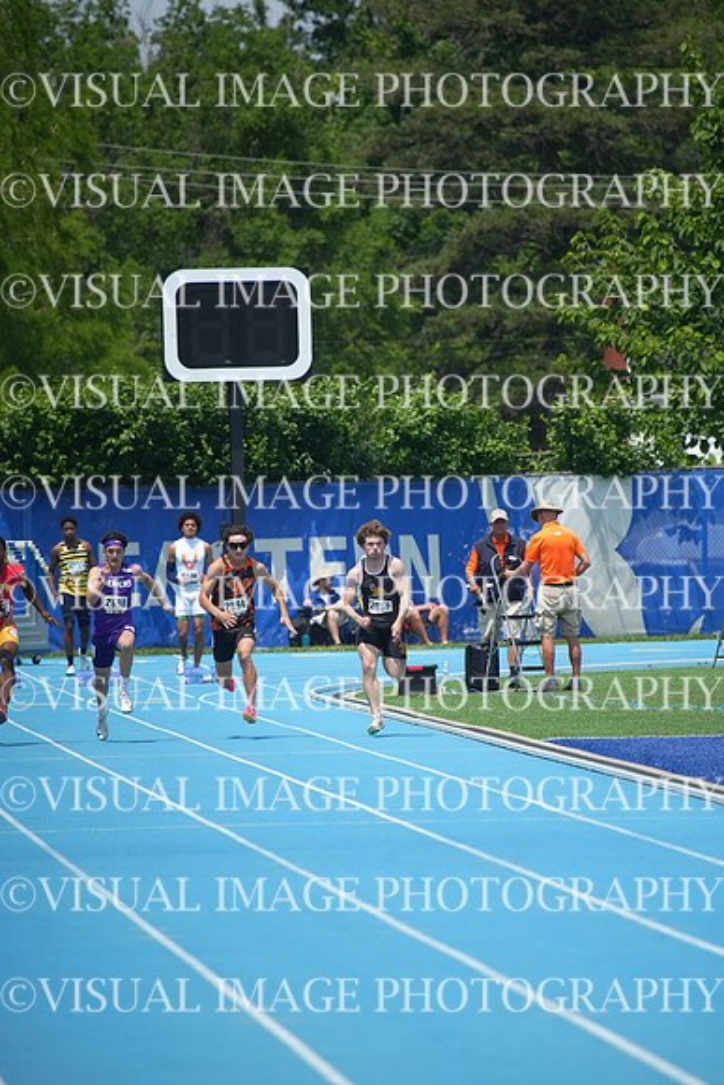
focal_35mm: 400
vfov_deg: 5.2
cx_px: 362
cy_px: 542
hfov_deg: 3.4
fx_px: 12059
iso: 400
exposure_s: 1/2000
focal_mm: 400
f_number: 5.6
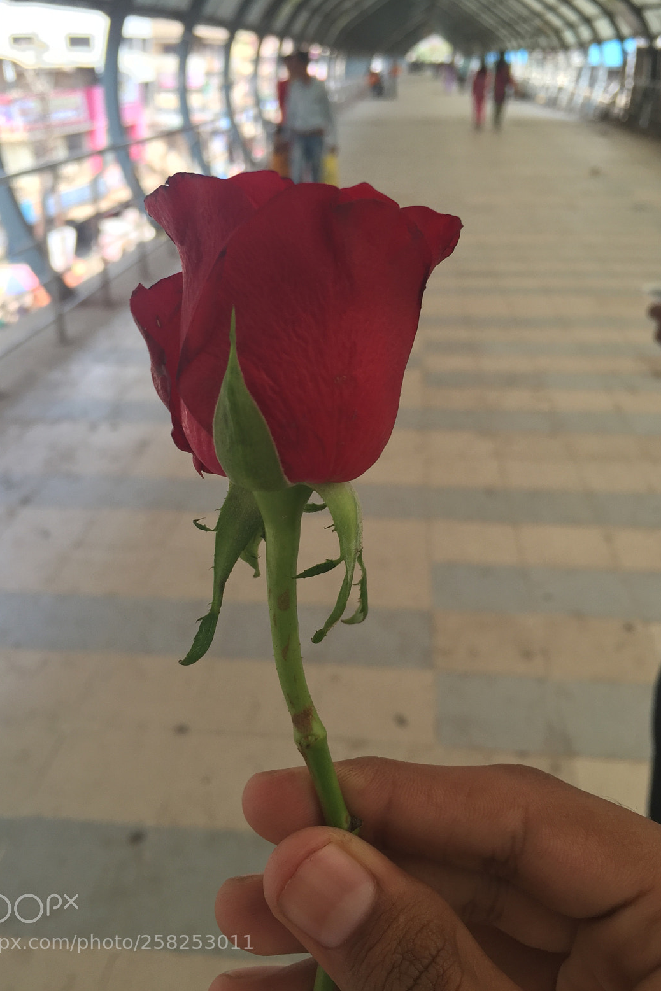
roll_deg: +0.6
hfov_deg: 42.3
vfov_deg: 60.3
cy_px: 483
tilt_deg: -25.7
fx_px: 854
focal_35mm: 31
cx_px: 302
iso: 32
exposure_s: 1/154
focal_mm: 4.15
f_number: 2.2
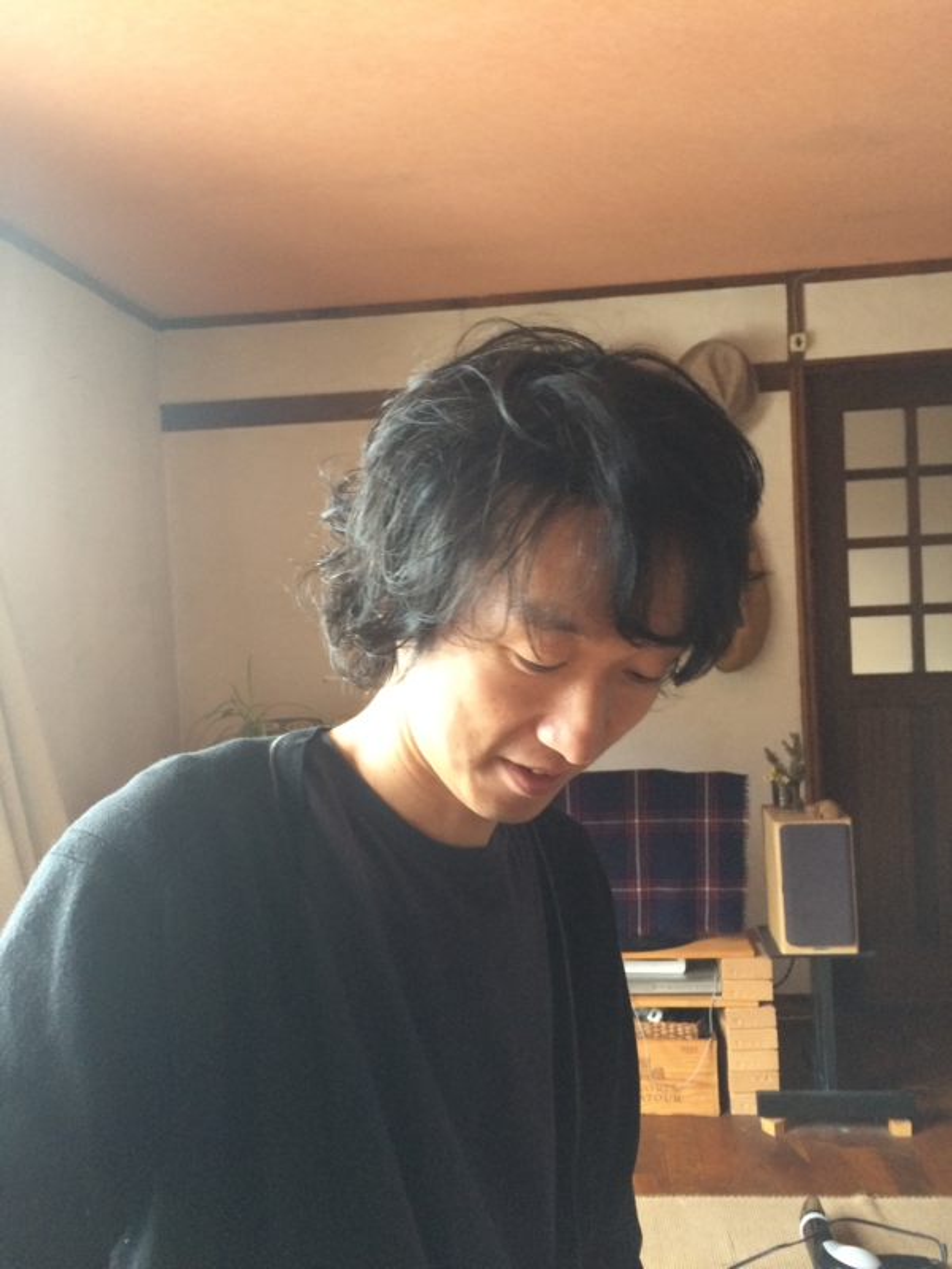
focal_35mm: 29
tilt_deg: -1.7
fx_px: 1063
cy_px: 634
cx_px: 476
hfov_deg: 48.2
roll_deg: +4.4
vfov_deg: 61.7
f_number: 2.2
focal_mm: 4.15
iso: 160
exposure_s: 1/30
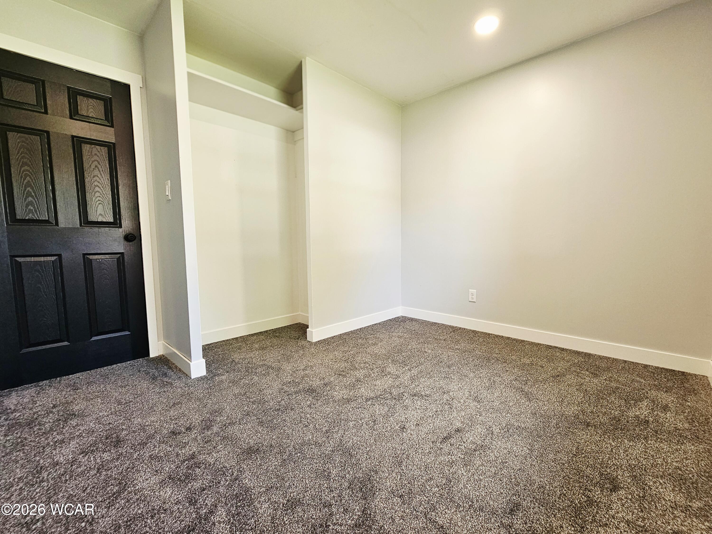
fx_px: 267
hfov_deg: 106.2
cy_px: 267
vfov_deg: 89.9
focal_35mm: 13
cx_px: 356
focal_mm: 2.2
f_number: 2.2
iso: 200
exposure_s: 1/60.2
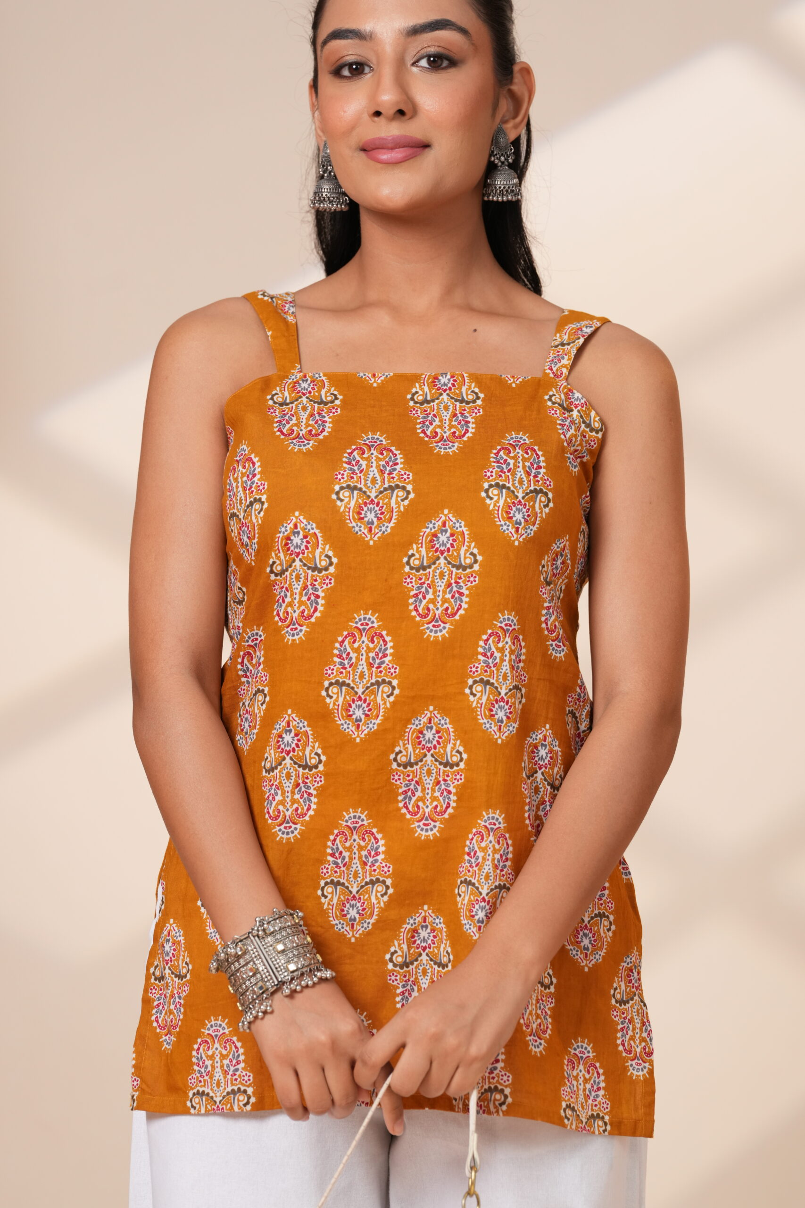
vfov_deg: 10.3
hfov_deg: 6.9
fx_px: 6707
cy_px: 604
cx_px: 402
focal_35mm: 200
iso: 640
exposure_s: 1/160
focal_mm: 200
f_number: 5.6
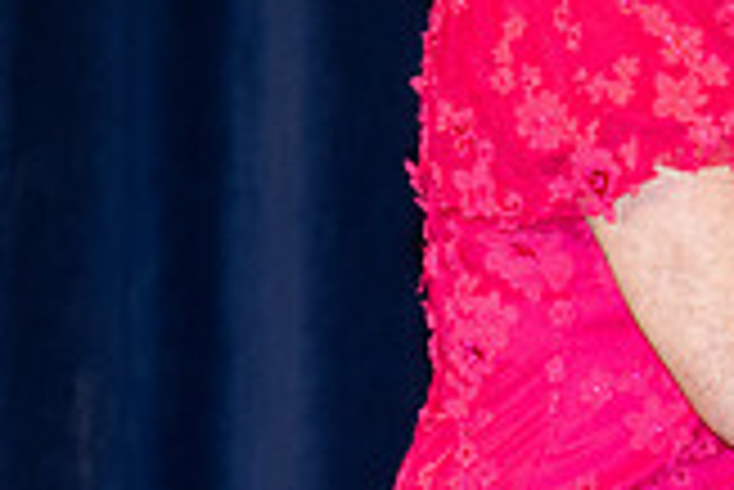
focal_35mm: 663
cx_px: 1668
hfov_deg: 3.1
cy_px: 282
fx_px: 13530
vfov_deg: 2.1
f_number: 5.6
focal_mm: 140
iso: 1000
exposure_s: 1/80
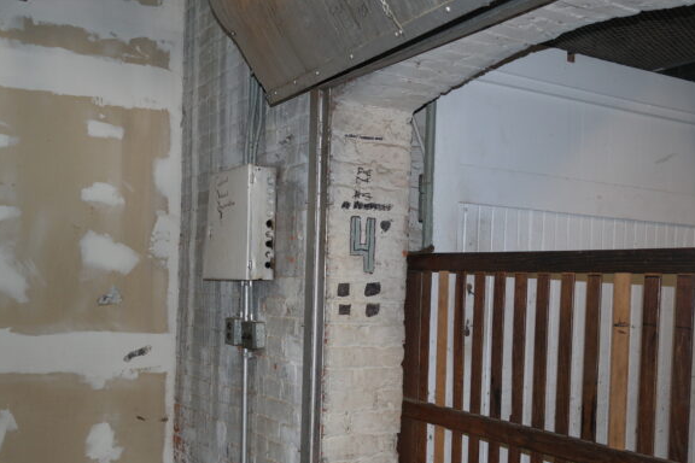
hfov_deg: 48.3
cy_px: 298
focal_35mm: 40
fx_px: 772
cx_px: 402
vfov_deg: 33.2
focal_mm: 20
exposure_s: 1/40
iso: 400
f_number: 3.5
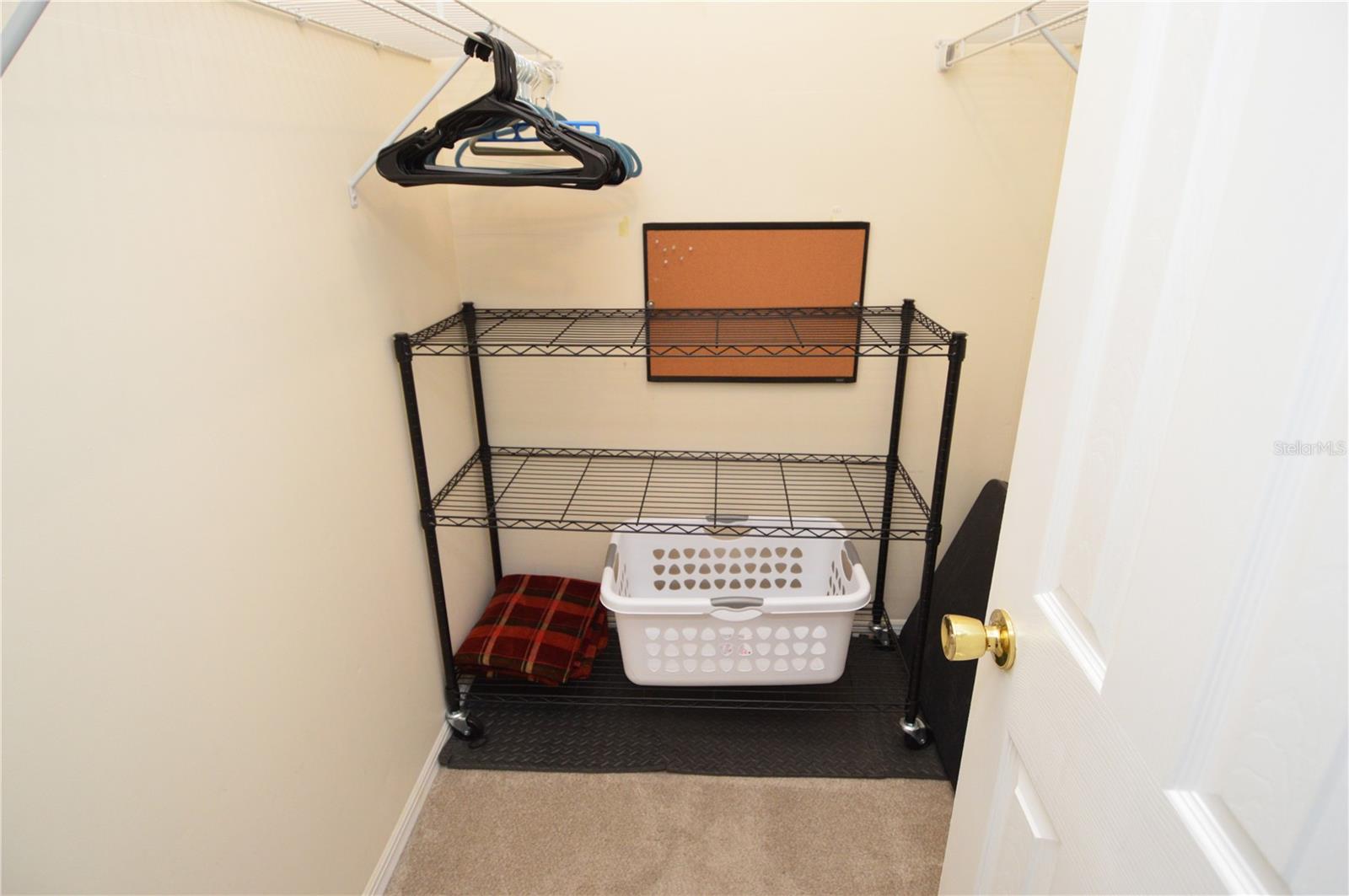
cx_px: 674
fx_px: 674
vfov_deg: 67.3
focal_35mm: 18
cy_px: 448
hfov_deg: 90.1
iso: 1000
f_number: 4
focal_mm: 12
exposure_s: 1/60
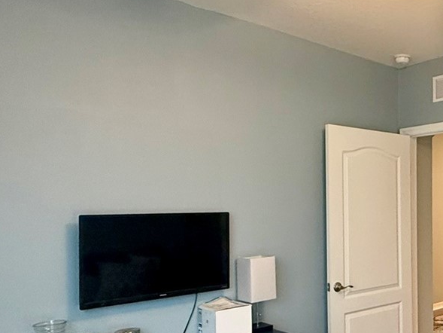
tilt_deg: +0.8
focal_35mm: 38
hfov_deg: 43.8
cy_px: 204
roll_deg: +0.3
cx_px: 414
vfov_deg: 37.5
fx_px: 486
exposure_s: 1/60
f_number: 2.2
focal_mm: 2.22
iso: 500
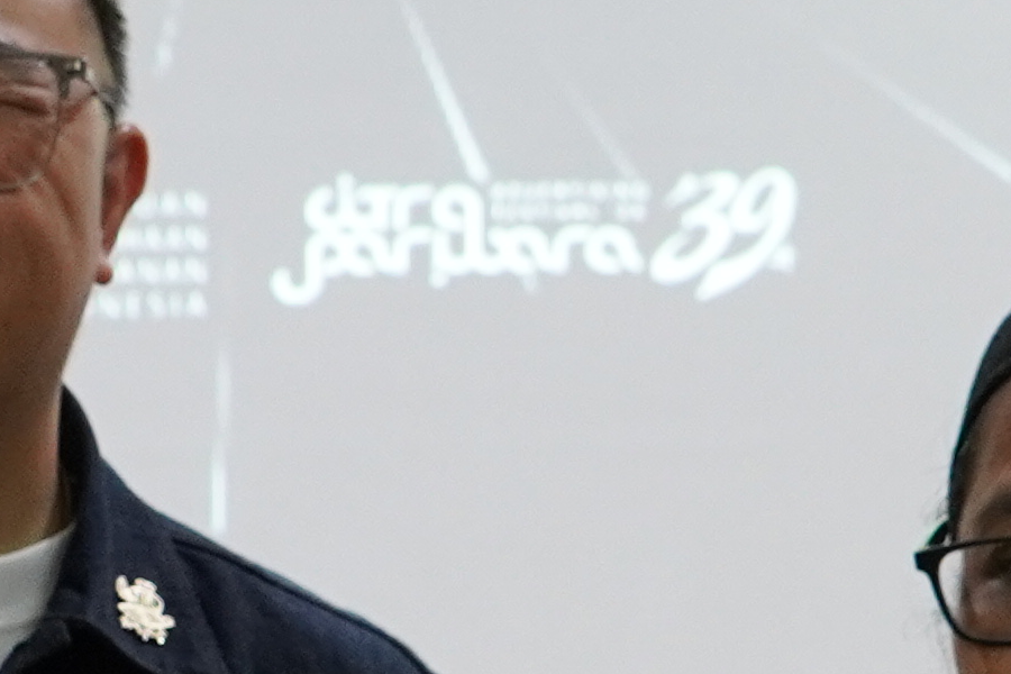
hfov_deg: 7.3
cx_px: 65
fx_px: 7863
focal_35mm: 280
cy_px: 891
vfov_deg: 4.9
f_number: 3.5
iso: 1000
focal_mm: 28
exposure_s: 1/50
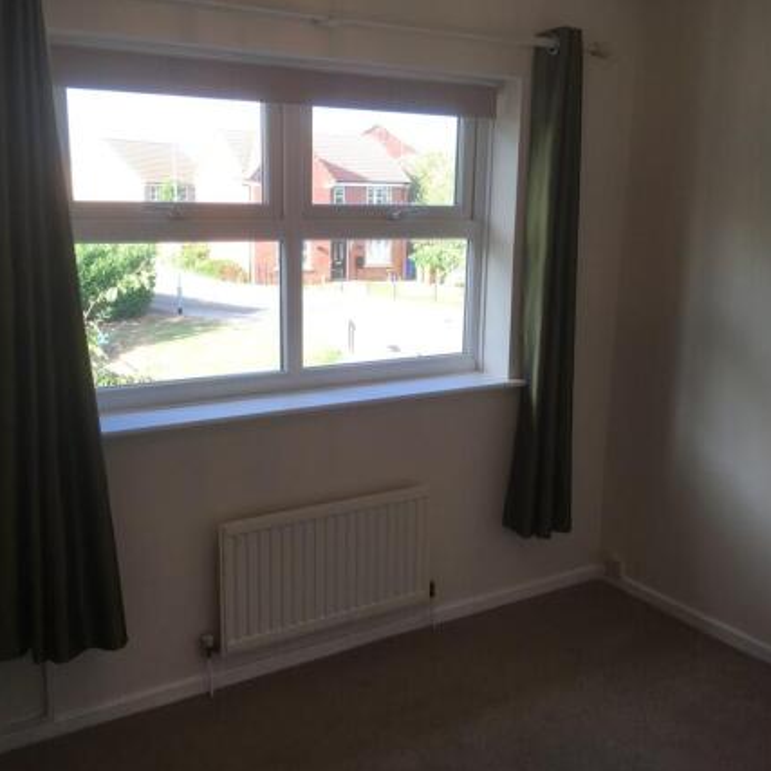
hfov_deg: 47.2
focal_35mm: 35
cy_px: 393
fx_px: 882
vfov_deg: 47.2
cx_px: 364
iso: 25
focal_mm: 4.15
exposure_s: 1/100
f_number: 2.2
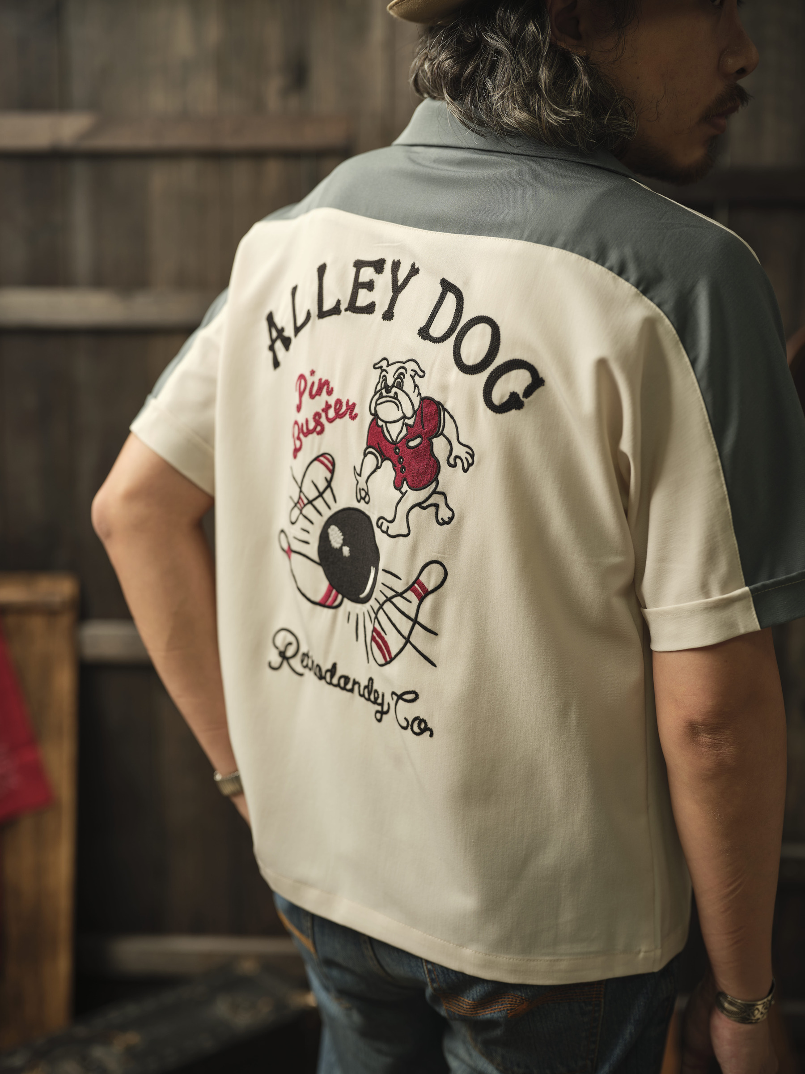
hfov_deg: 32.9
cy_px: 537
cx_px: 402
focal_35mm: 44
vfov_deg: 42.9
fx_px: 1364
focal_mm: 55
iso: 100
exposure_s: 1/125
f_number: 2.5
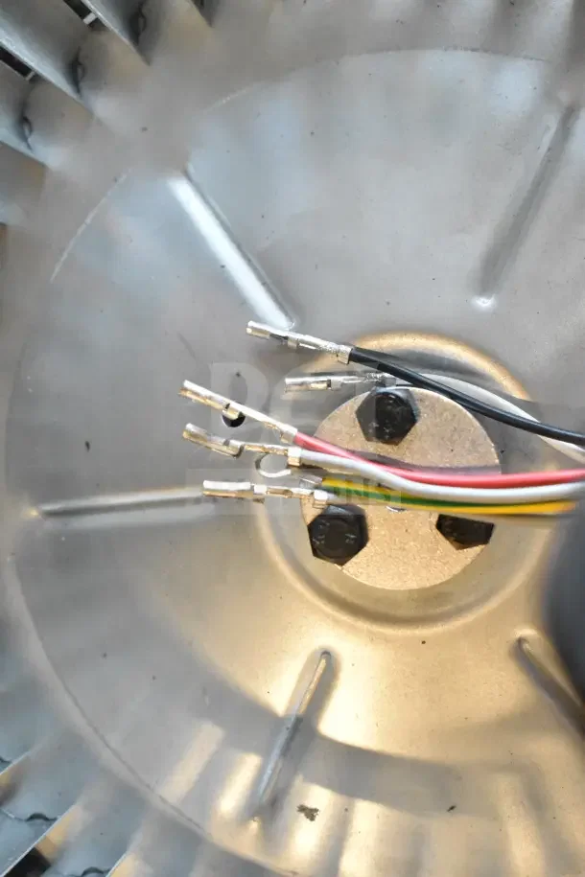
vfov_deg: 45.0
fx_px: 1060
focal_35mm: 44
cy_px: 438
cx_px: 292
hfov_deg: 30.8
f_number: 6.3
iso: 6400
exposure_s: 1/160
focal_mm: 29
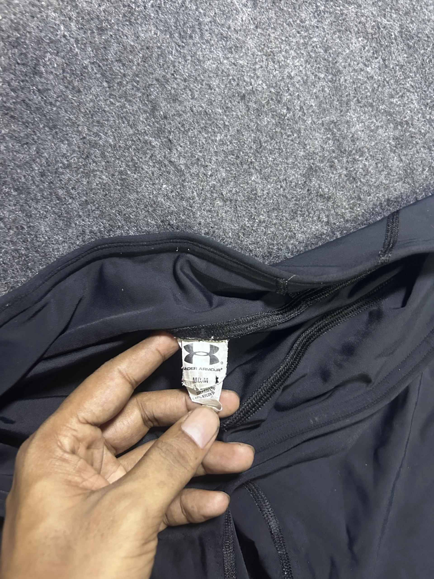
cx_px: 217
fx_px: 435
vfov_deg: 67.3
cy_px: 290
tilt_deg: -64.1
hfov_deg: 53.1
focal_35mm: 26
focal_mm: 5.7
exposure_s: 1/33
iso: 500
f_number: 1.5
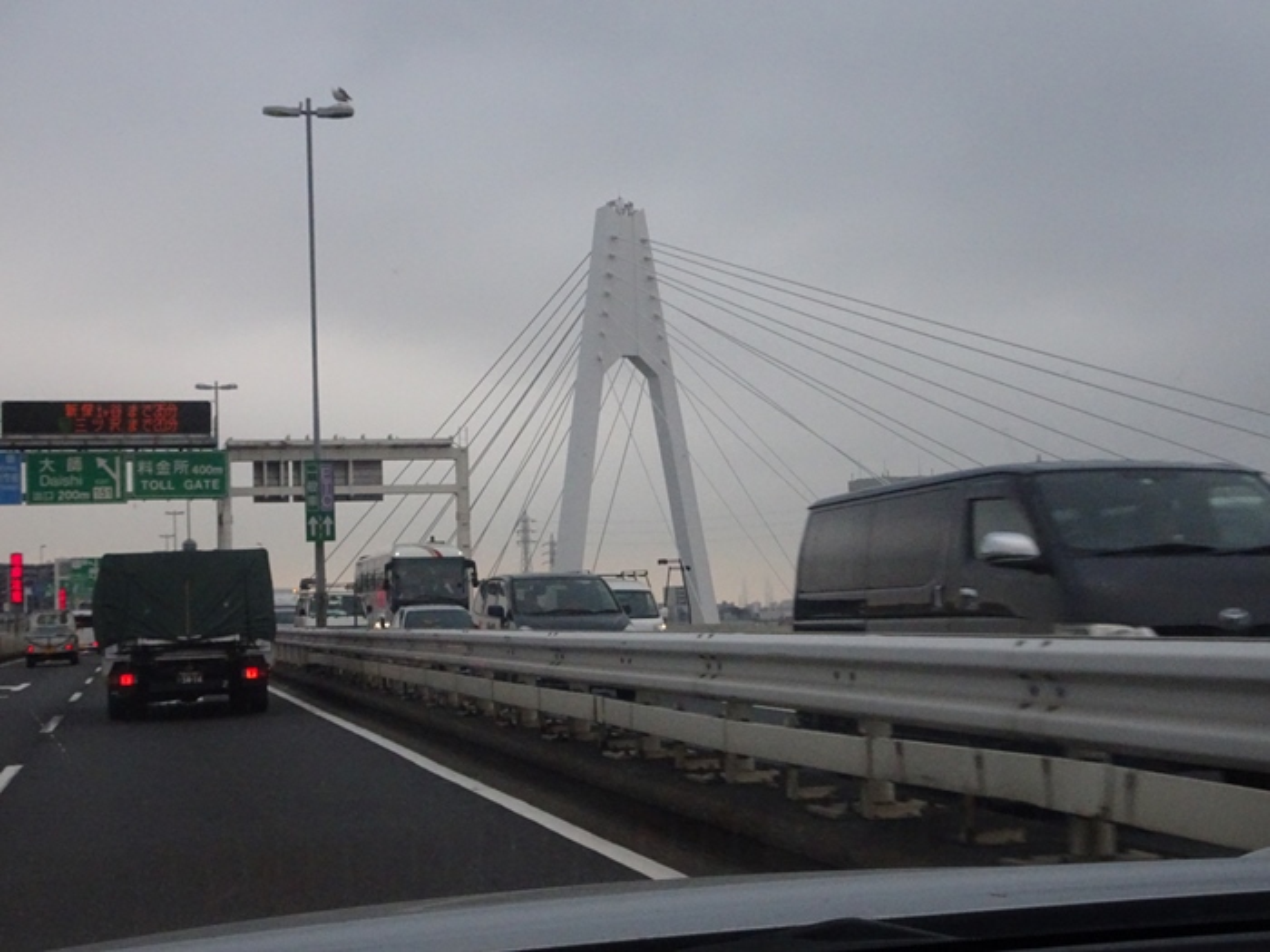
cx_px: 635
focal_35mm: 54
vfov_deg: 27.0
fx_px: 1981
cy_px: 476
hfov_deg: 35.5
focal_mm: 9.18
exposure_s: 1/250
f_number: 4.5
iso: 1250
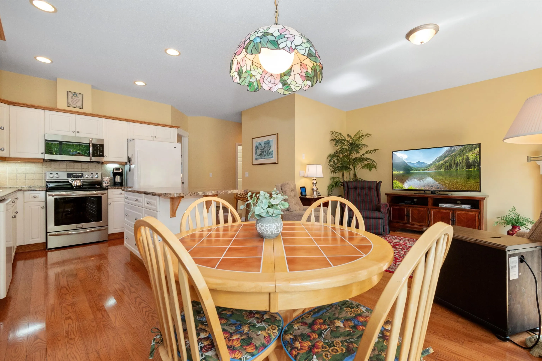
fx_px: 226
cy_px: 180
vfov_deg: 77.3
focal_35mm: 15
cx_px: 271
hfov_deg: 100.4
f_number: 9
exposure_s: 1/25
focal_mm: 10
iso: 250
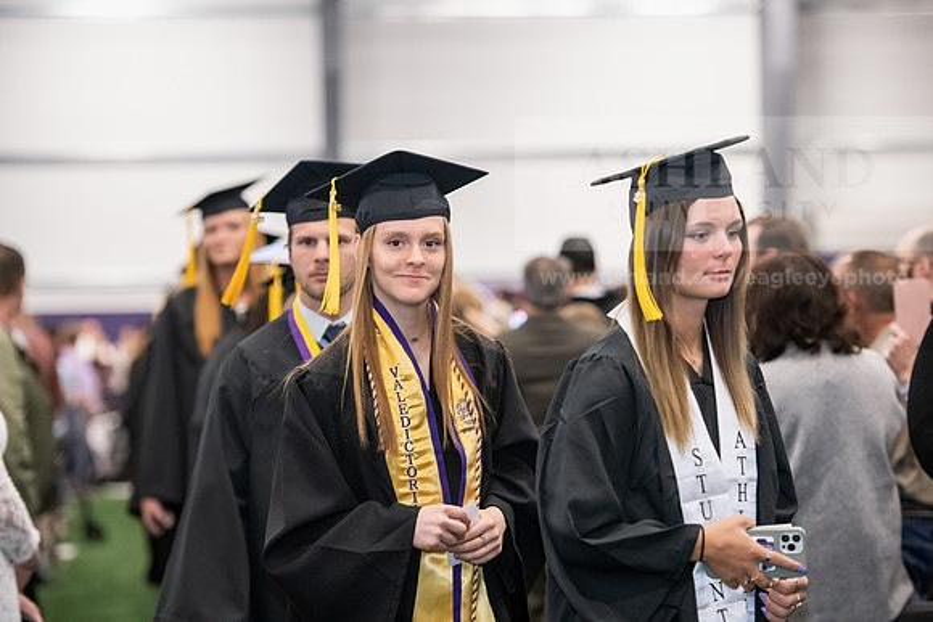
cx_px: 466
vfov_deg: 11.0
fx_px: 3240
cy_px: 311
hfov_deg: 16.4
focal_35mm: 125
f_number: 3.2
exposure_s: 1/200
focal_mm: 125
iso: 3200
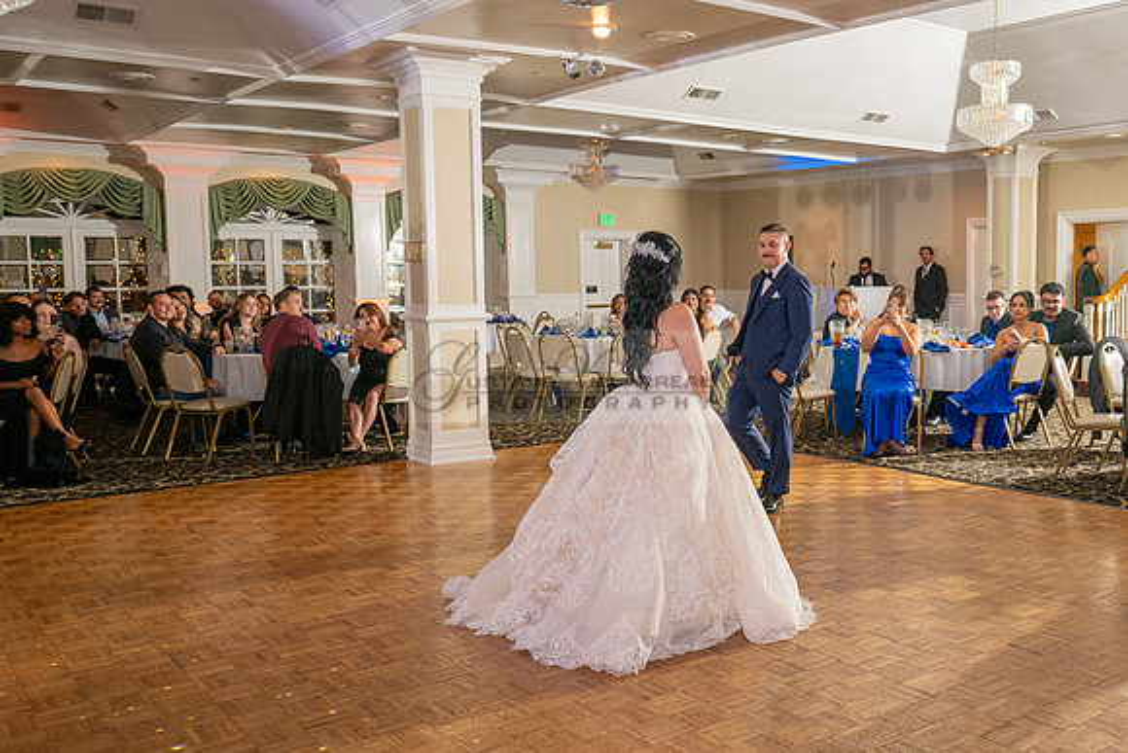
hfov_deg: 51.7
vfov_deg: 36.8
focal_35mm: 36
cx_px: 782
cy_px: 386
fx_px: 1130
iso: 640
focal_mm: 26
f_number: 3.2
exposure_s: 1/160
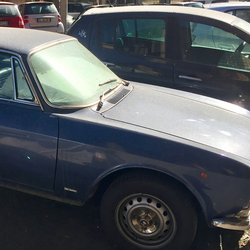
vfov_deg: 32.2
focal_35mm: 53
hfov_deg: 31.2
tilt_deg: -14.5
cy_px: 114
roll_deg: -0.2
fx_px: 433
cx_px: 42
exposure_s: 1/1364
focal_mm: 4.15
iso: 32
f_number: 2.2
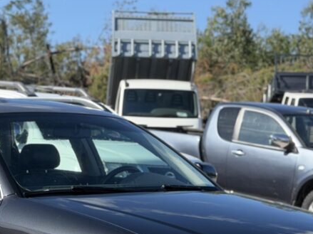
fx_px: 1012
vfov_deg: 13.0
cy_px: 233
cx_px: 89
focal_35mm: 112
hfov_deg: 17.5
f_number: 1.78
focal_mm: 6.76
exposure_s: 1/1980
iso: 100
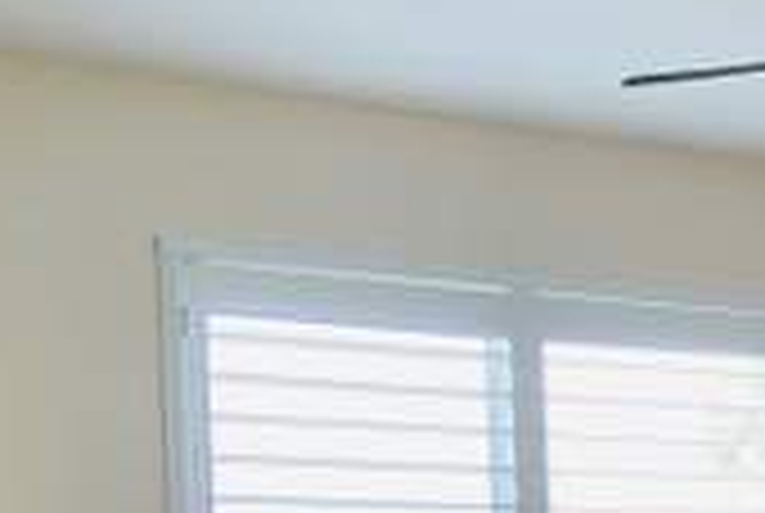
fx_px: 1809
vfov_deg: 15.2
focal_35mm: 85
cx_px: 909
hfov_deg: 22.1
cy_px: 716
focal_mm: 3
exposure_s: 1/120
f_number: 1.8
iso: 50
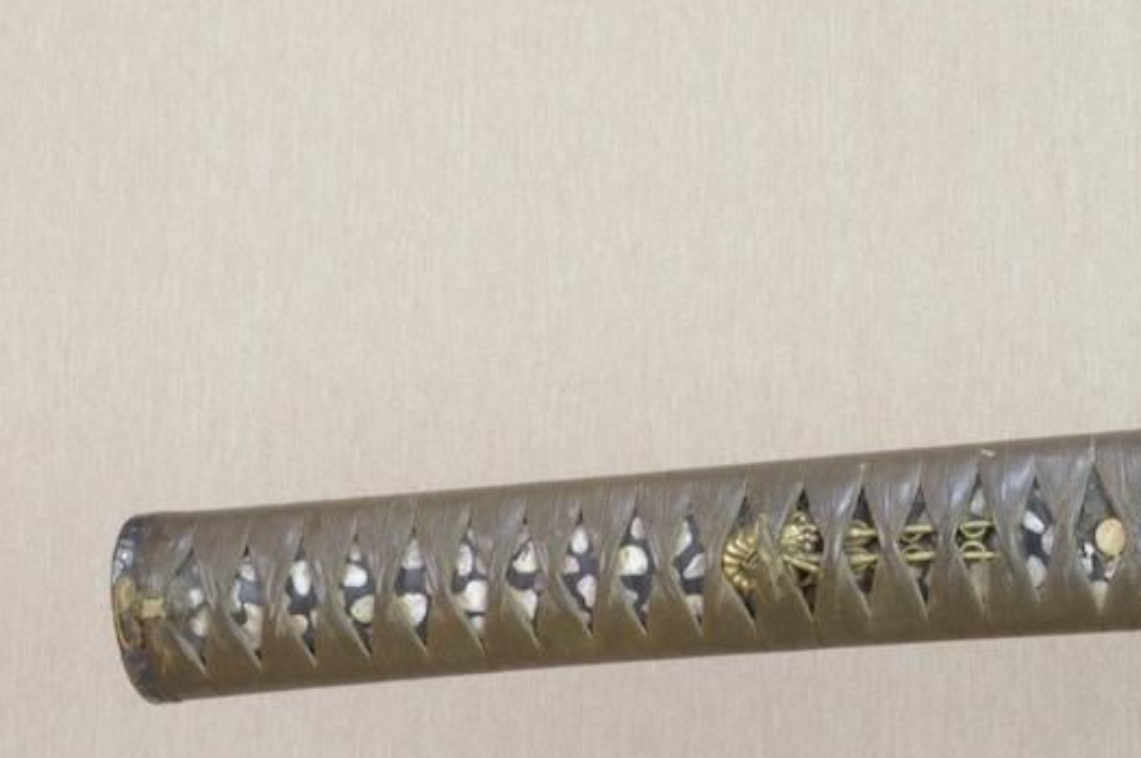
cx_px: 1443
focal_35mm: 88
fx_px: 2786
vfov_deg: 15.5
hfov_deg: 21.2
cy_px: 503
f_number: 11
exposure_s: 1/1.6
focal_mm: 22
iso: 400
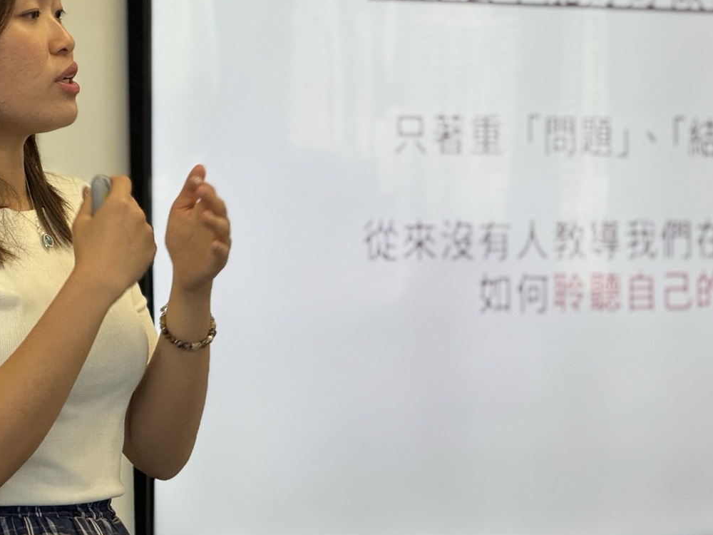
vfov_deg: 8.8
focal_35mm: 168
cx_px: 230
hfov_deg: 11.7
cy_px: 212
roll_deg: +0.9
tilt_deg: +2.2
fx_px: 3460
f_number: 2.8
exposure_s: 1/100
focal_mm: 15.66
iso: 160
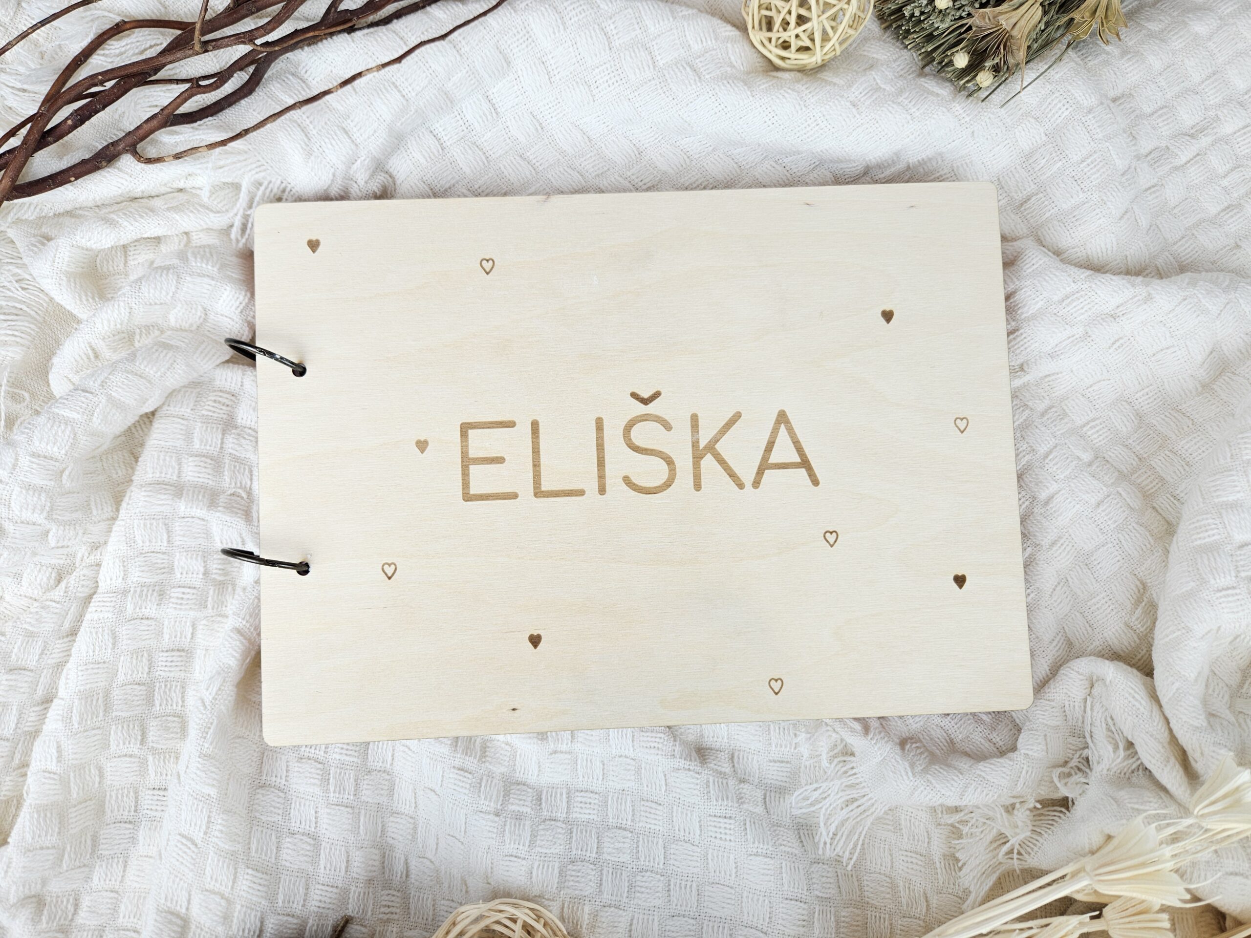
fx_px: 831
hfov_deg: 73.9
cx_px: 626
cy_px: 469
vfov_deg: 58.9
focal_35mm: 23
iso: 40
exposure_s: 1/100
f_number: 1.8
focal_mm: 5.4
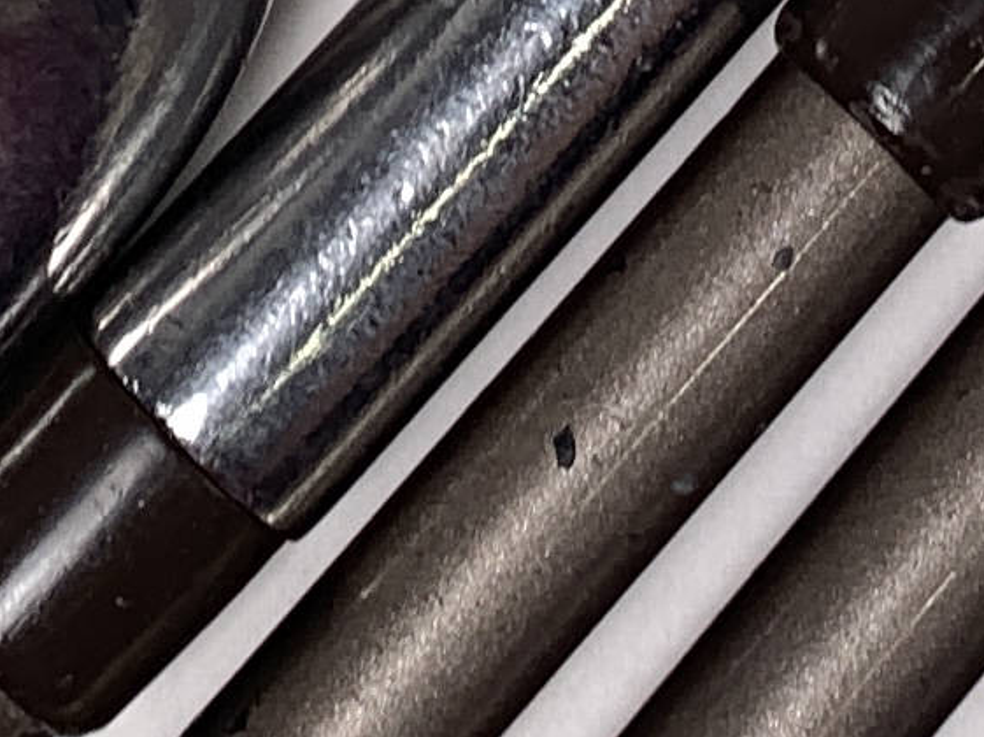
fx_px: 5312
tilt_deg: -73.4
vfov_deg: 6.8
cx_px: 852
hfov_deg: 10.5
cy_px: -1758
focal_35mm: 187
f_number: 1.8
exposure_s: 1/133
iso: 25
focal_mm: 4.25
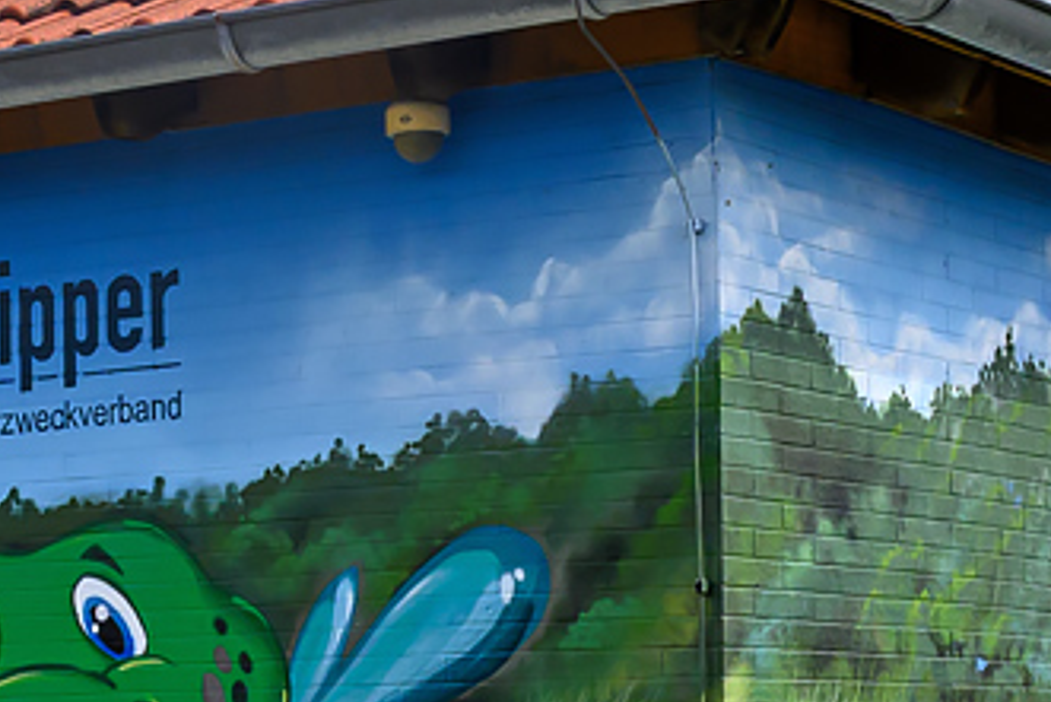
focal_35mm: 106
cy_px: 813
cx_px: 60
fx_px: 3093
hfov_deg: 18.9
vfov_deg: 12.7
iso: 200
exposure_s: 1/500
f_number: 8
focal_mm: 19.5
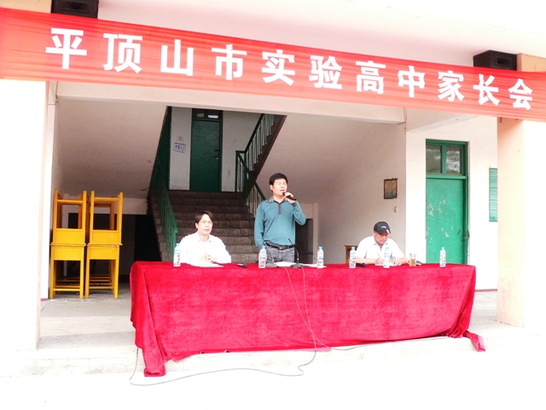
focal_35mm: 36
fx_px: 568
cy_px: 205
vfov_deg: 39.7
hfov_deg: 51.4
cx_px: 273
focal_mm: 6
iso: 200
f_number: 4
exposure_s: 1/125
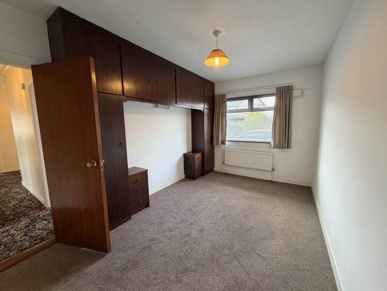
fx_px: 157
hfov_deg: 102.1
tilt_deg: -8.1
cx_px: 194
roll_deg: +0.8
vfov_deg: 85.7
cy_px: 146
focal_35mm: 14
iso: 160
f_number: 2.2
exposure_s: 1/100
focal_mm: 2.22
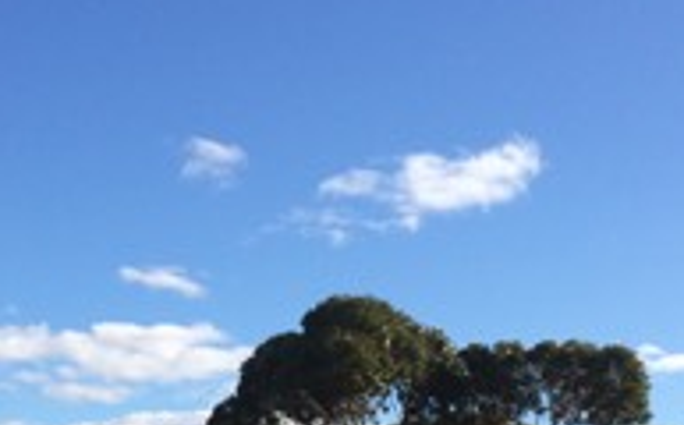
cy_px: 450
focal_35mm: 83
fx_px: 1545
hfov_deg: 24.7
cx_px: 177
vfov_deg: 15.3
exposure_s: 1/2740
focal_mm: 4.15
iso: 32
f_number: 2.2
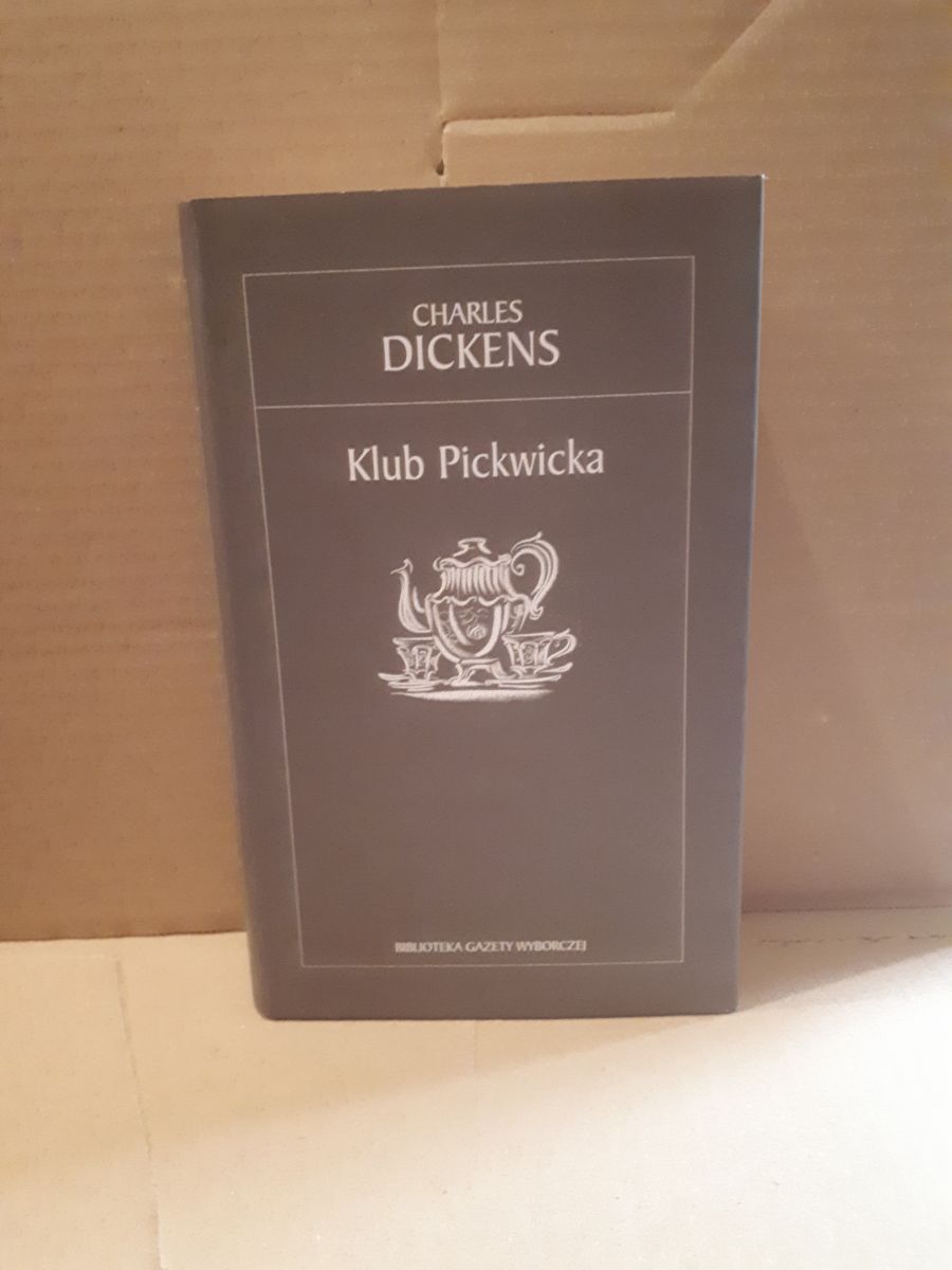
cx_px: 476
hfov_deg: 51.4
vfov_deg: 65.3
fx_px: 990
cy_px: 635
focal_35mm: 27
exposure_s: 1/17
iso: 1000
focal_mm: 3.6
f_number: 1.9
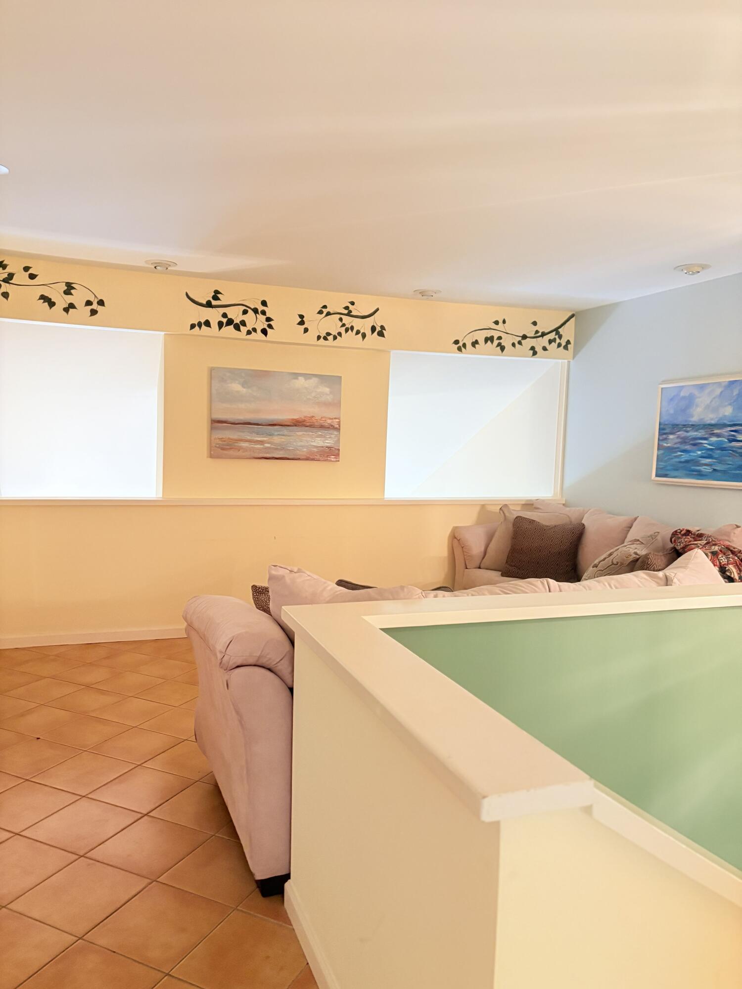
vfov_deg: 67.3
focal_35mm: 26
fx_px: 743
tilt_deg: -1.0
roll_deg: -1.8
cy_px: 494
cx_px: 371
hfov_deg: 53.1
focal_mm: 5.96
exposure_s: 1/60
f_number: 1.6
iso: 250
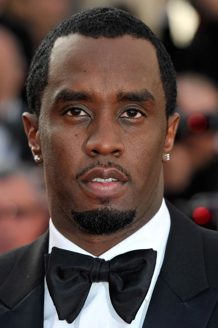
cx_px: 109
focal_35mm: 200
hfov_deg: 6.9
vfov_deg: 10.3
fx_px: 1820
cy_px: 164
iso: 200
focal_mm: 200
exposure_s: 1/250
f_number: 5.6
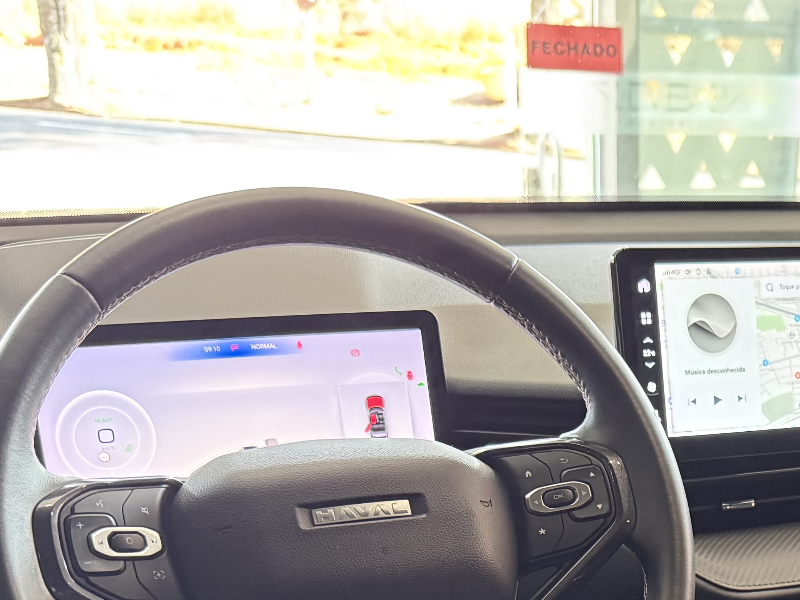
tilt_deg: -23.6
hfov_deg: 27.8
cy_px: 759
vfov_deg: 20.5
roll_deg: -2.2
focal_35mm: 66
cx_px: 787
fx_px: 1525
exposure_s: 1/52
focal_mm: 6.76
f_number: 1.78
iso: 500
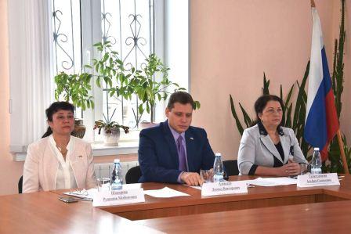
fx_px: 731
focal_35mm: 75
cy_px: 117
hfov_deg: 27.0
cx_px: 176
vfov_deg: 18.2
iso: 360
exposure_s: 1/125
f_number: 5.6
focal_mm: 50
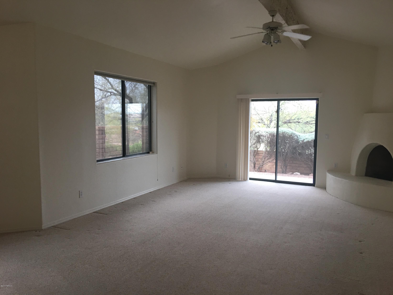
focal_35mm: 29
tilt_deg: -2.9
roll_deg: +0.8
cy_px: 148
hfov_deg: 61.7
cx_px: 196
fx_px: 329
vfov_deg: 48.2
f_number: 2.2
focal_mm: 4.15
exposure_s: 1/30
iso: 32
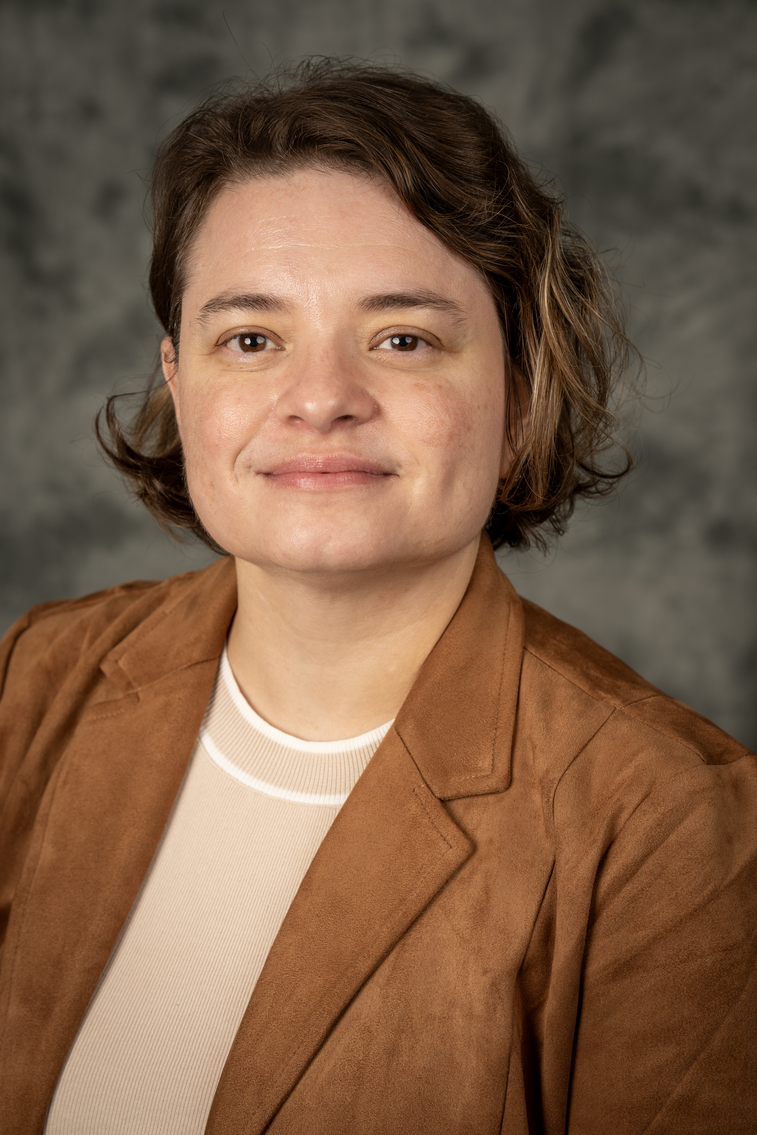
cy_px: 568
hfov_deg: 16.1
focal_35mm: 85
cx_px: 378
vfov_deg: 23.9
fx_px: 2681
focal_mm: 85
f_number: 5.6
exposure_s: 1/125
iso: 200
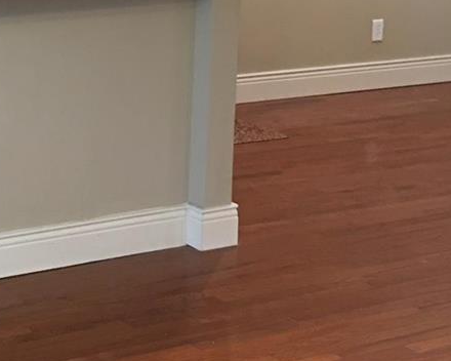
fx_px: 1375
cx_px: -65
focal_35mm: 103
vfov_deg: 14.7
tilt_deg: -7.2
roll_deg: -0.3
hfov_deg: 17.9
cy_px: 4
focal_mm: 4.15
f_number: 2.2
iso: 80
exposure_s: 1/10
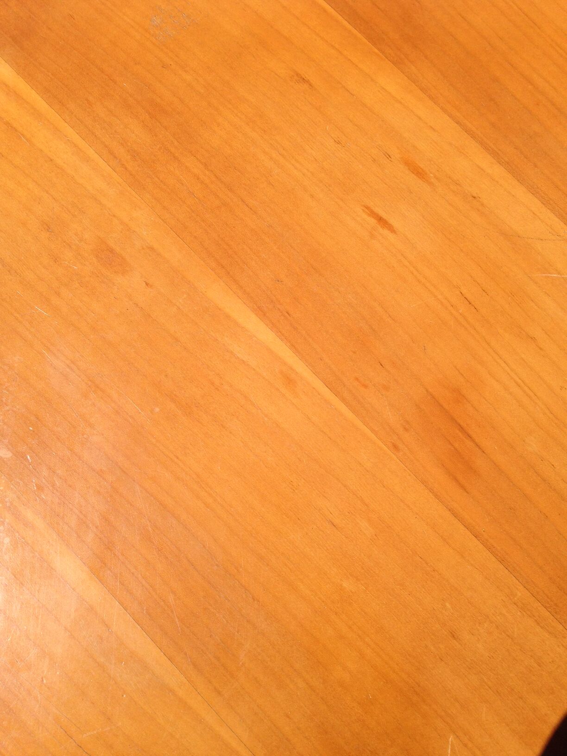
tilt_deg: -80.9
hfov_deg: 42.9
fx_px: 721
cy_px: 378
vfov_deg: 55.4
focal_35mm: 33
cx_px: 284
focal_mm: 4.12
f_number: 2.4
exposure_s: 1/2169
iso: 50
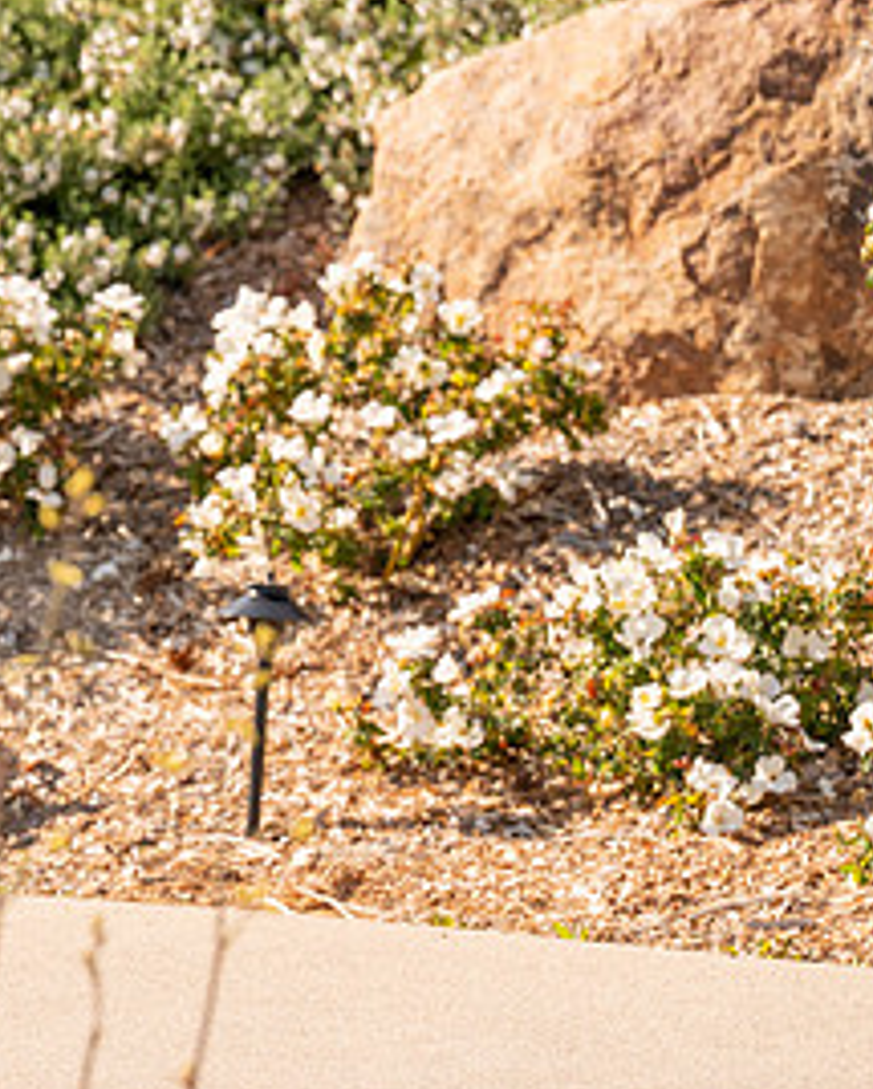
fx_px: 11123
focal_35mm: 345
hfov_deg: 4.5
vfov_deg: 5.6
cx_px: -207
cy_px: 632
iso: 200
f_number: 4.5
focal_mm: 170
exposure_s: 1/1600
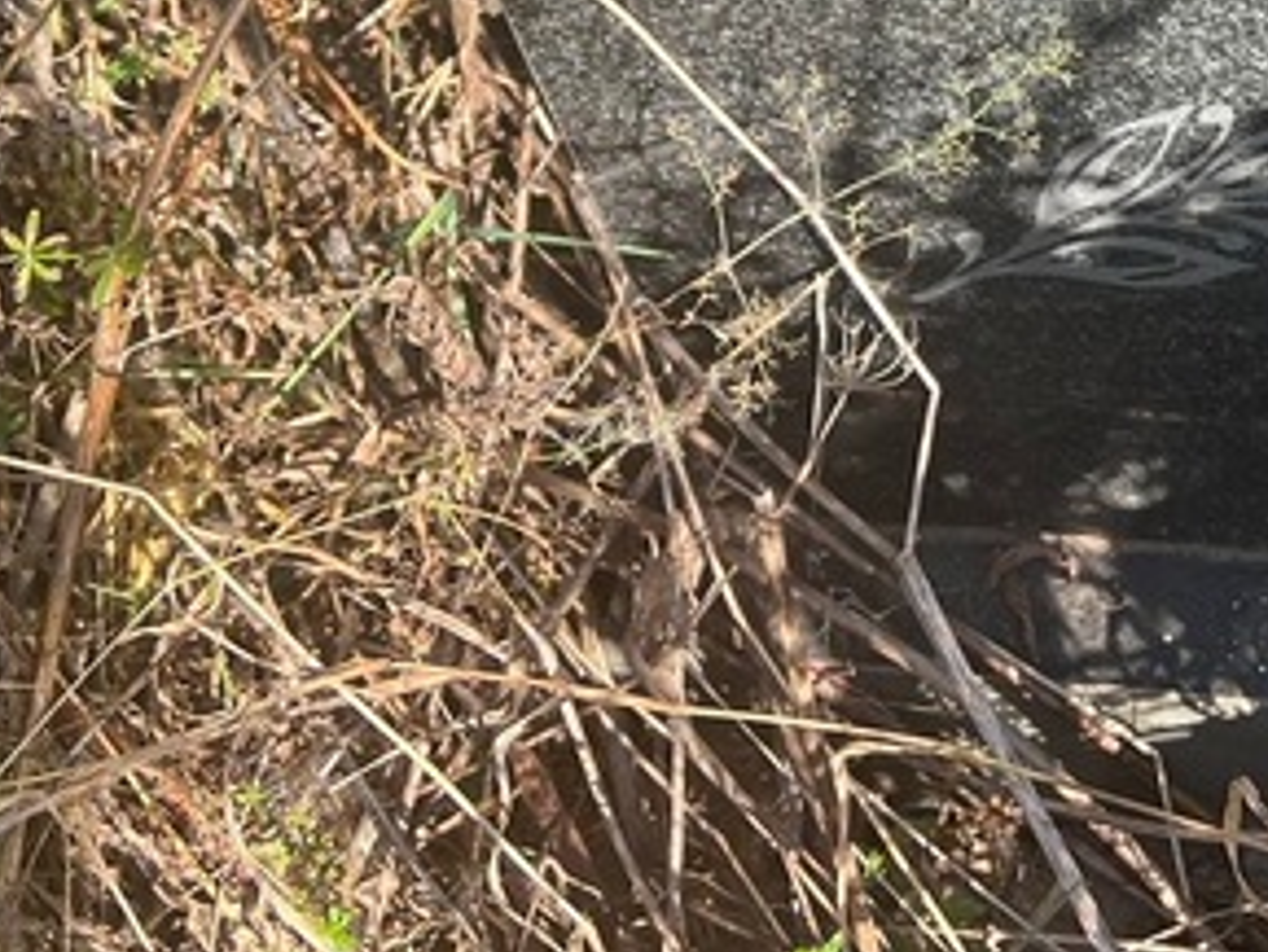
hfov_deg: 26.2
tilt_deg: -38.4
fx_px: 2638
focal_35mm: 72
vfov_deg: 18.9
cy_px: -303
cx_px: 1132
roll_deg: +14.2
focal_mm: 5.7
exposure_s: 1/614
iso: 50
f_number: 1.5
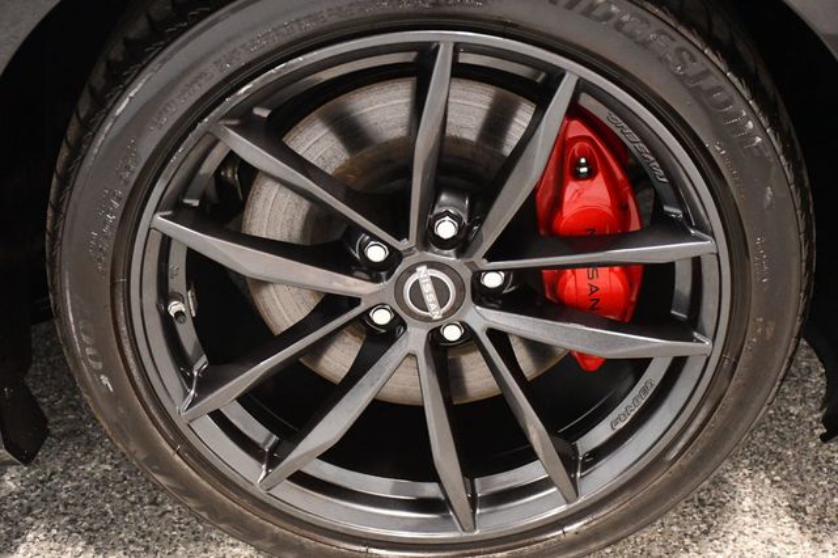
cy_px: 279
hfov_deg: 30.1
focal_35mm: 67
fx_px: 1559
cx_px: 419
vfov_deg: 20.3
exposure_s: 1/60
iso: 7200
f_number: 4.5
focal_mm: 45
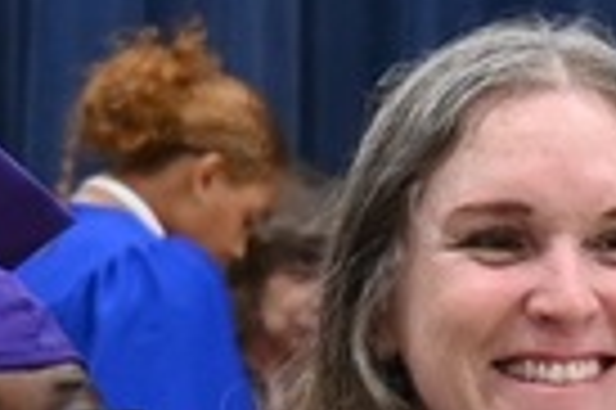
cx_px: 279
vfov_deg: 7.5
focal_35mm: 169
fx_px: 2884
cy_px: 1066
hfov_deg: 12.2
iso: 400
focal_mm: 15
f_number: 1.7
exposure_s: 1/161
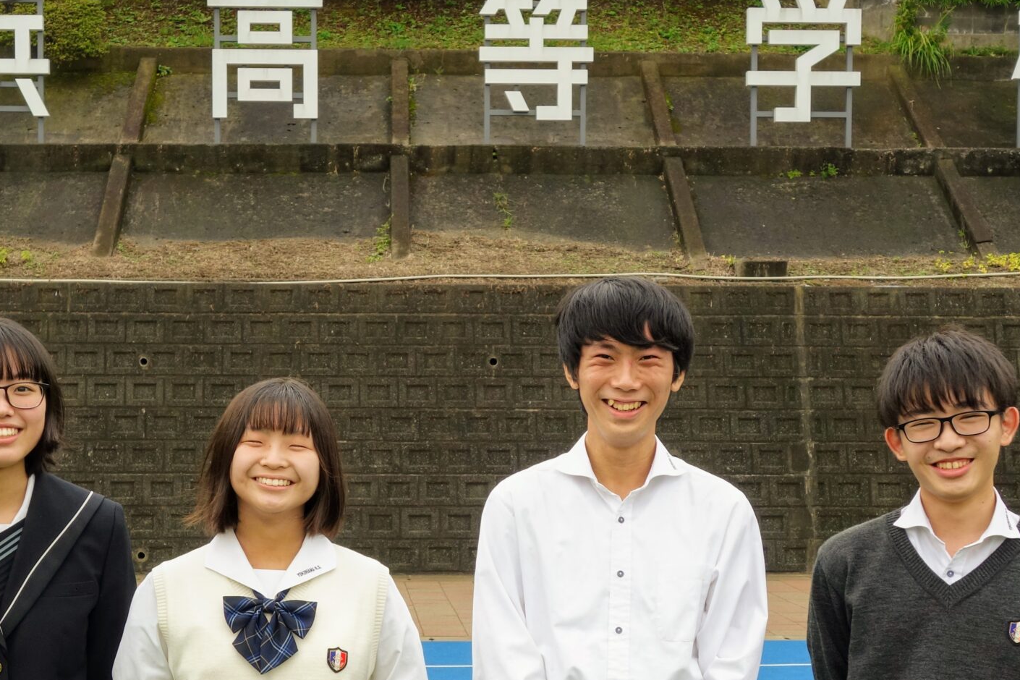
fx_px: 1955
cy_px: 498
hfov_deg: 29.2
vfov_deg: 19.6
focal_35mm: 69
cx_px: 412
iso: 125
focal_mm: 14.23
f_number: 5.6
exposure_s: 1/125
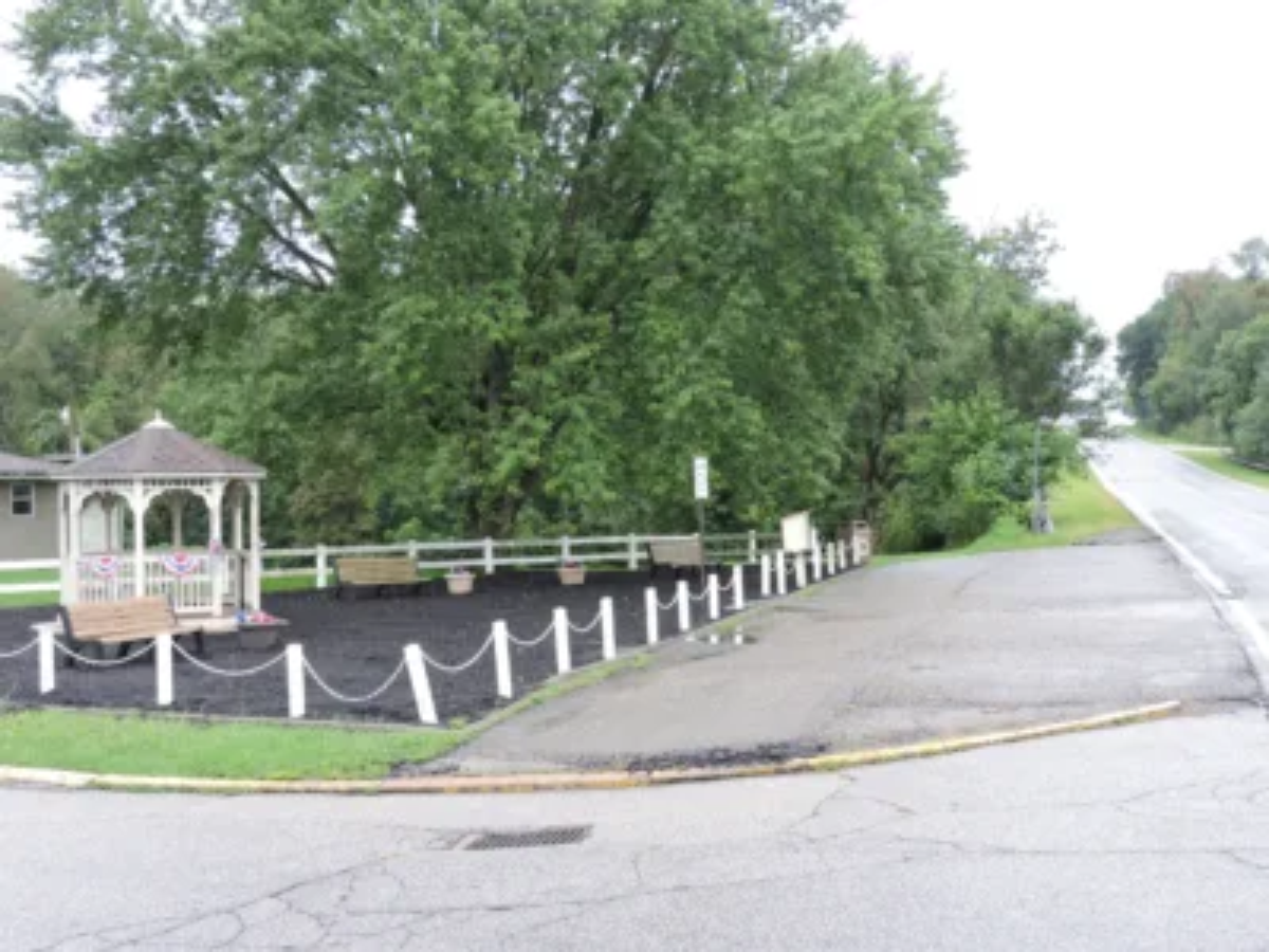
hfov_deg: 40.4
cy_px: 476
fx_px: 1723
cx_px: 634
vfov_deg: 30.9
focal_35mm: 47
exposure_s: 1/125
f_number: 3.5
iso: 100
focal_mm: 8.4
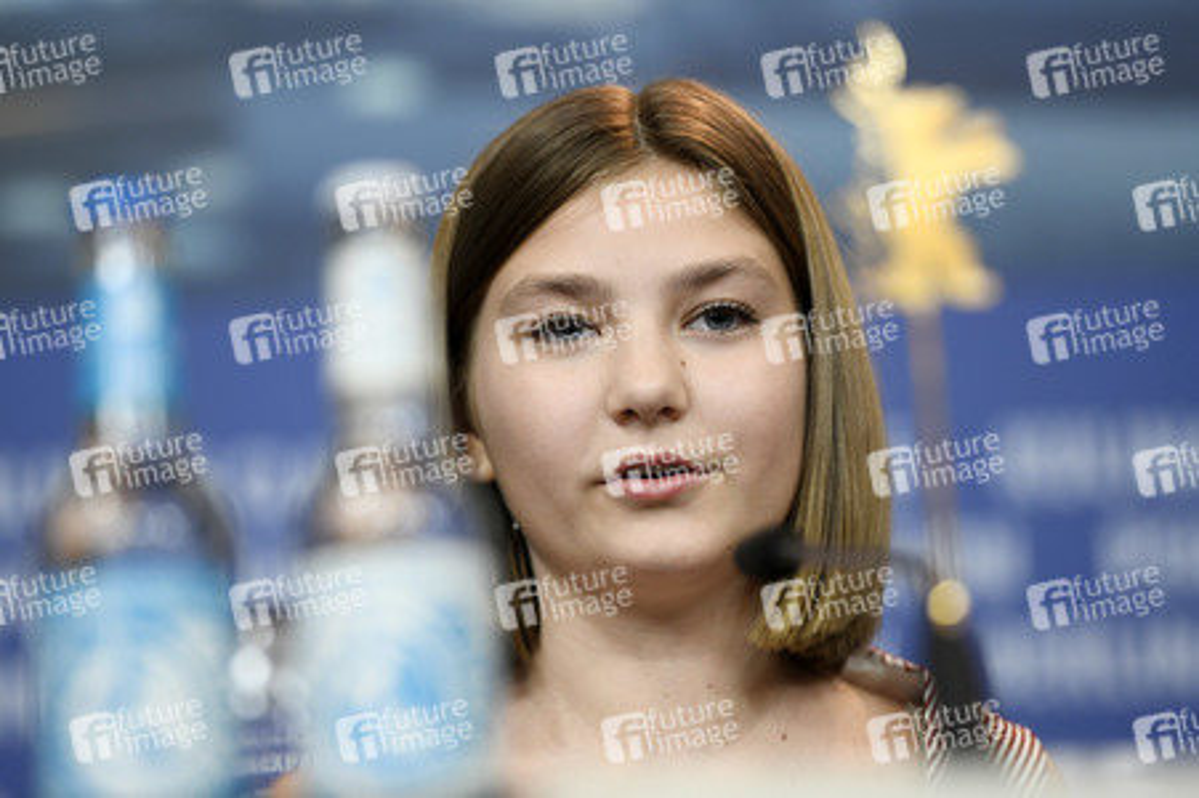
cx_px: 600
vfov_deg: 6.9
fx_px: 6656
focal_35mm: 200
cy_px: 399
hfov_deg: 10.3
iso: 1000
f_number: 3.5
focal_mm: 200
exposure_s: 1/250
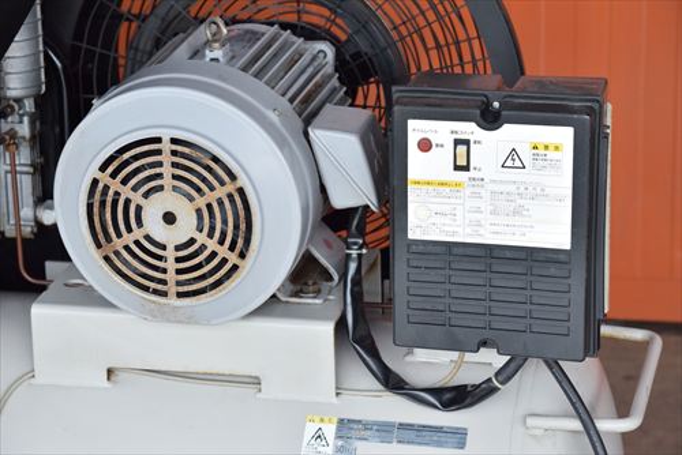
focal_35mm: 117
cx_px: 341
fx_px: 2218
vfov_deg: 11.7
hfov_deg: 17.5
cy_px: 228
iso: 1250
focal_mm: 78
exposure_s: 1/160
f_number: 6.3
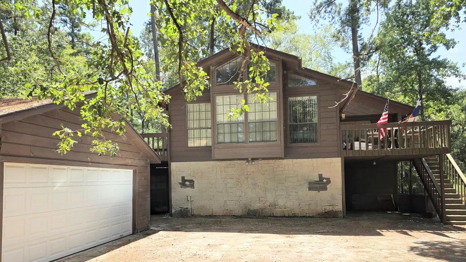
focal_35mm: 26
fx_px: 321
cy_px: 161
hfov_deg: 71.9
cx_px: 233
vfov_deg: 44.1
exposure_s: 1/319
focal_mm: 6.3
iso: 12
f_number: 1.7
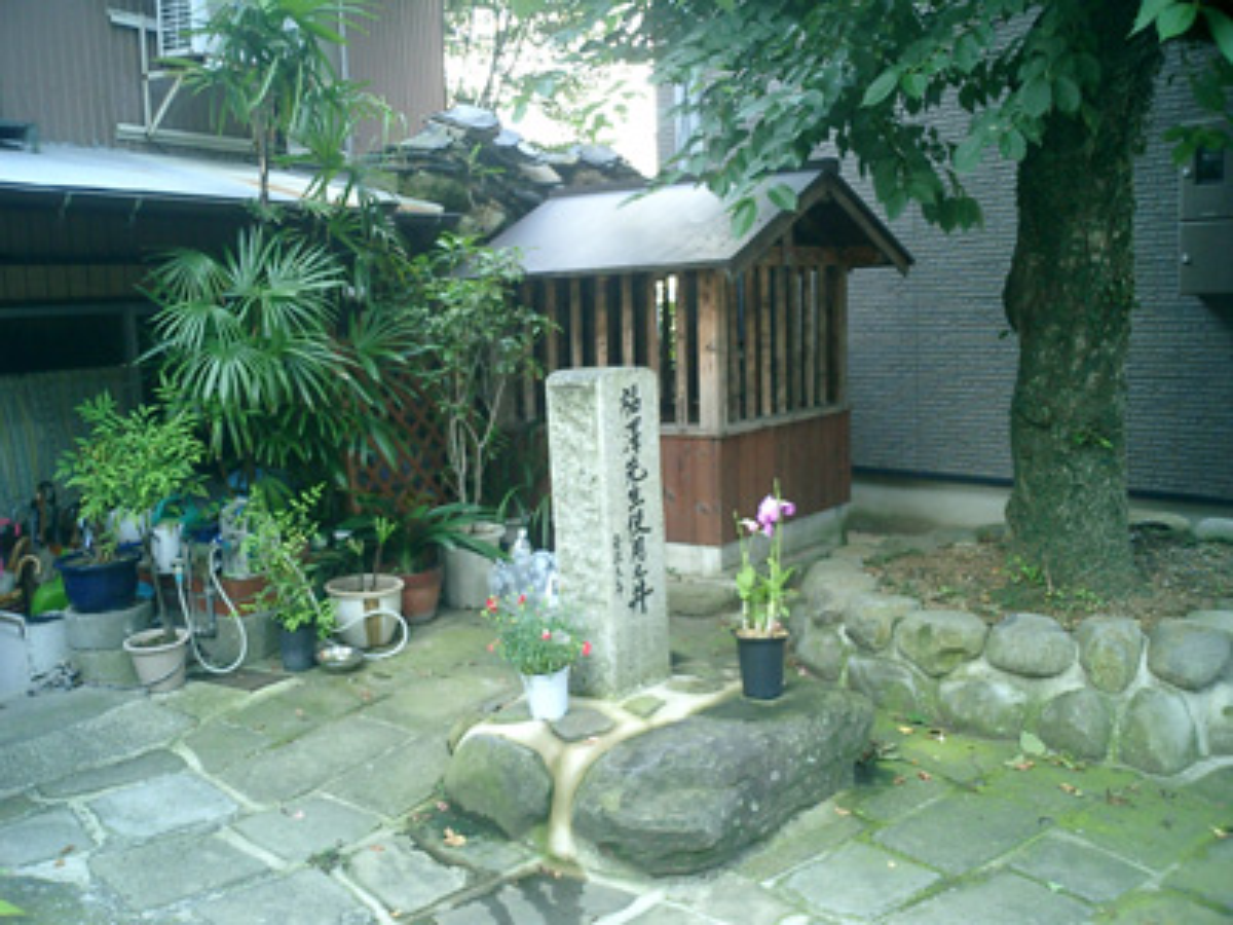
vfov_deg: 39.7
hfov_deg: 51.4
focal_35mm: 36
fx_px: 1282
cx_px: 616
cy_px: 462
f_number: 3.2
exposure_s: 1/60
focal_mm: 7.5
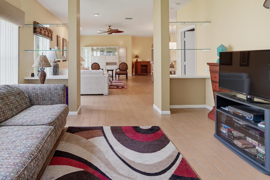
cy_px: 58
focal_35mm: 22
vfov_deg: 55.8
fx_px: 165
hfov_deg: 77.3
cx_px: 103
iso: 800
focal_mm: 16
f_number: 4
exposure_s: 1/60
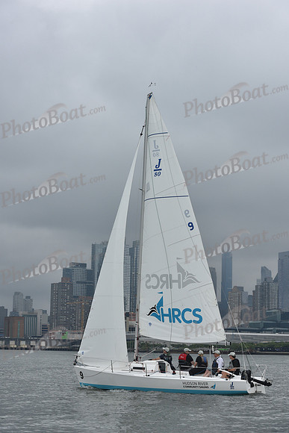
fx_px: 842
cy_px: 216
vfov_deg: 28.8
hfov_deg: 19.5
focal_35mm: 70
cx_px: 144
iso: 400
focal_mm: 70
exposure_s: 1/800
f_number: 9
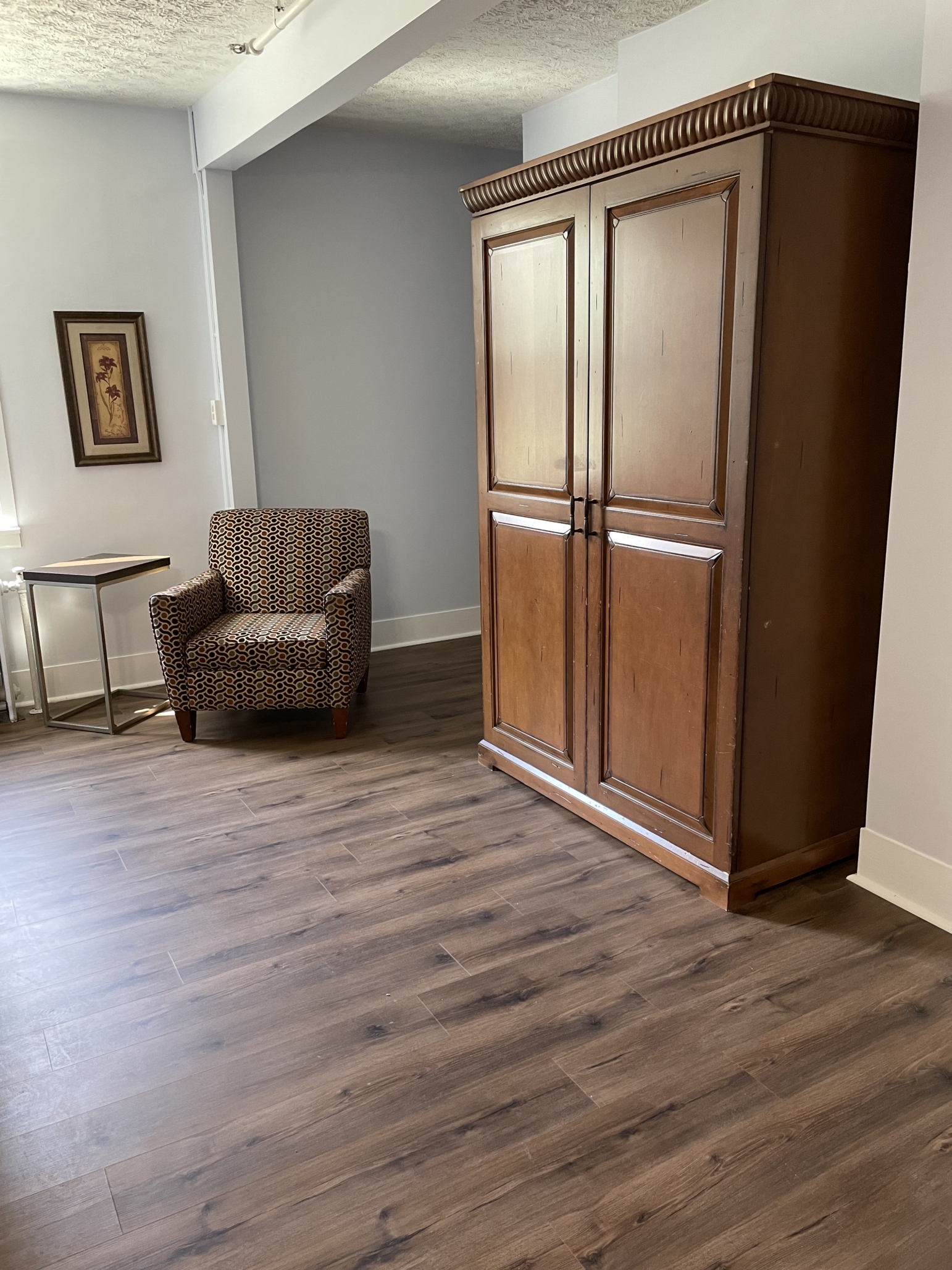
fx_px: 953
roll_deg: +2.3
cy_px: 635
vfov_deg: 67.3
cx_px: 476
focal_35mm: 26
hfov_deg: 53.1
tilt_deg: -11.2
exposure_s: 1/60
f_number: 1.6
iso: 200
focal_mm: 4.2
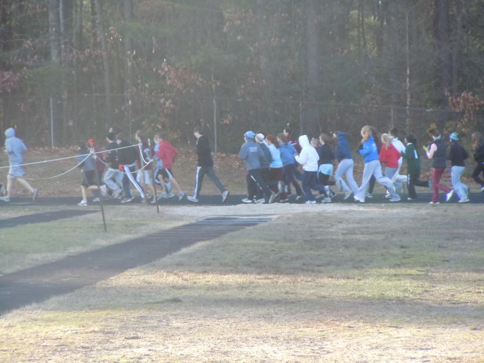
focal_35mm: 196
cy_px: 182
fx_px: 2740
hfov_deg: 10.1
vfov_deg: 7.6
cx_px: 242
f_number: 5.6
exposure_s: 1/125
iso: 320
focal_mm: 35
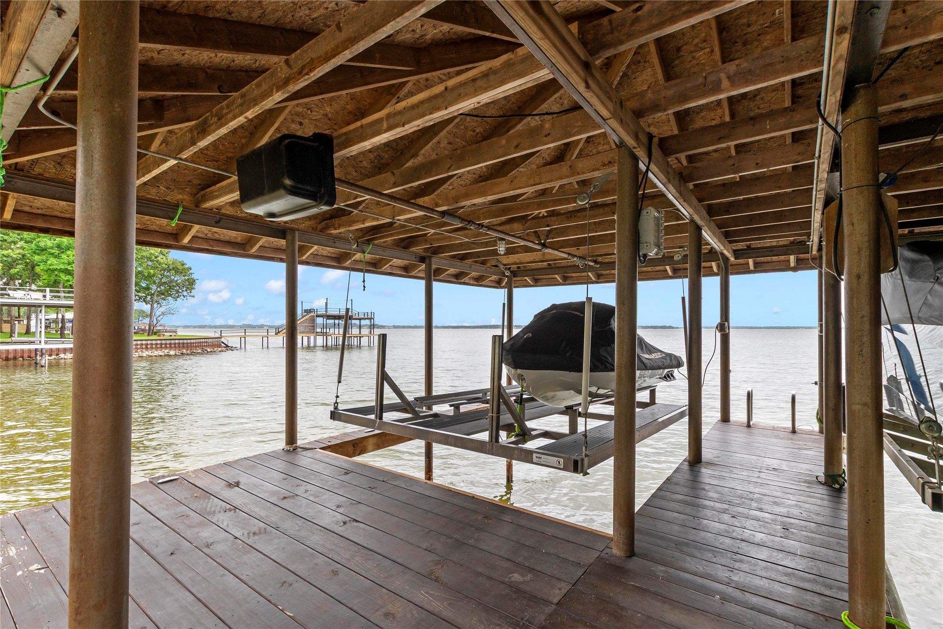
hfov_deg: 100.4
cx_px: 472
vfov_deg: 77.3
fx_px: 393
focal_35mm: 15
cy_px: 314
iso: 100
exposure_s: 1/160
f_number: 8
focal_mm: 10
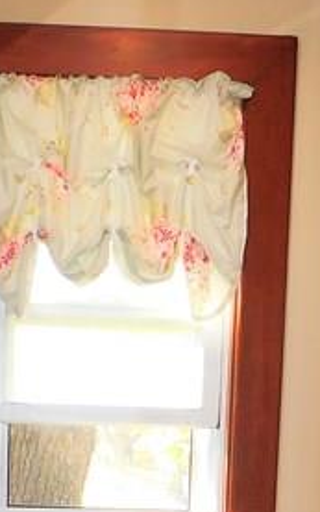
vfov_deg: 21.0
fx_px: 1256
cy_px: 658
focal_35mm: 90
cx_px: 100
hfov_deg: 14.5
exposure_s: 1/30
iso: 125
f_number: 3
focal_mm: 4
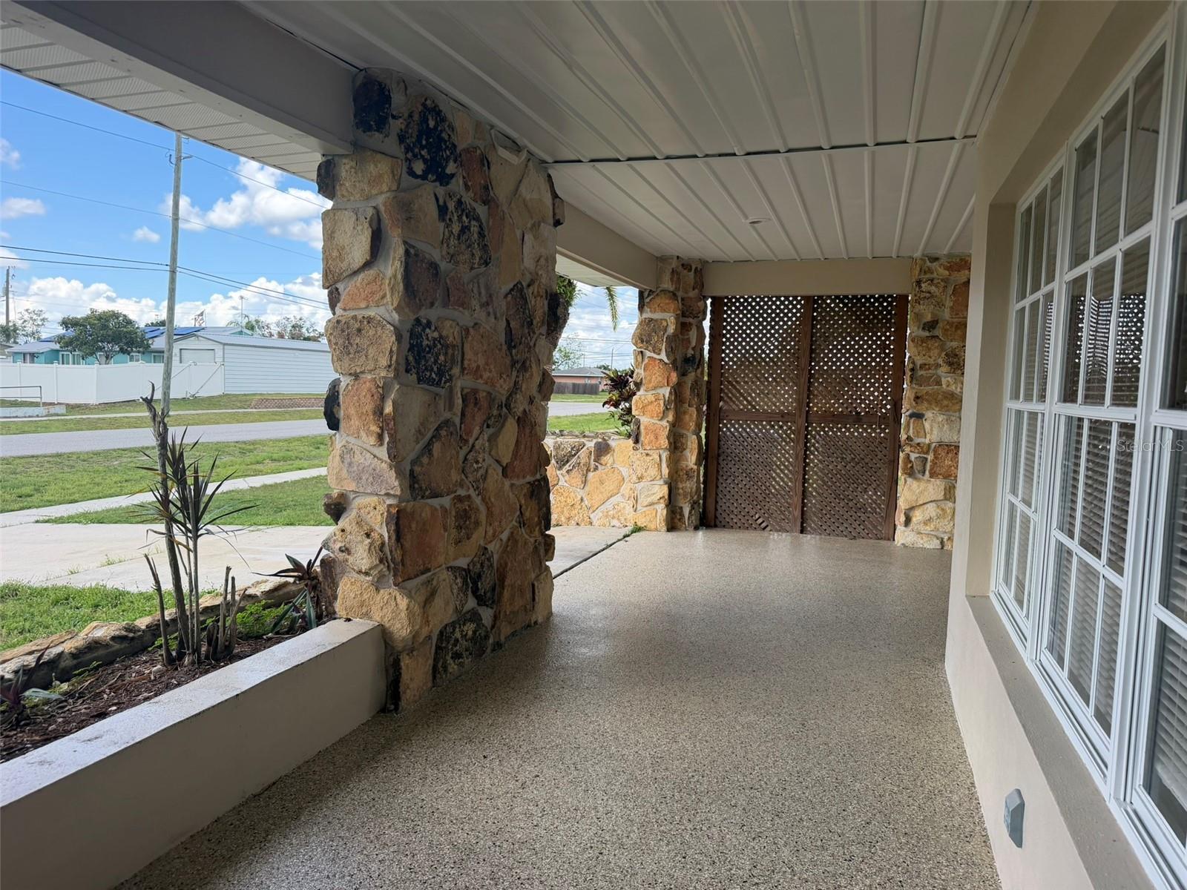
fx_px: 823
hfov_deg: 71.6
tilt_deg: -4.8
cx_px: 594
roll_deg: -1.3
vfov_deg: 56.8
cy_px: 445
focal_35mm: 24
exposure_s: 1/1292
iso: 100
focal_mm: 6.76
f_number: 1.78
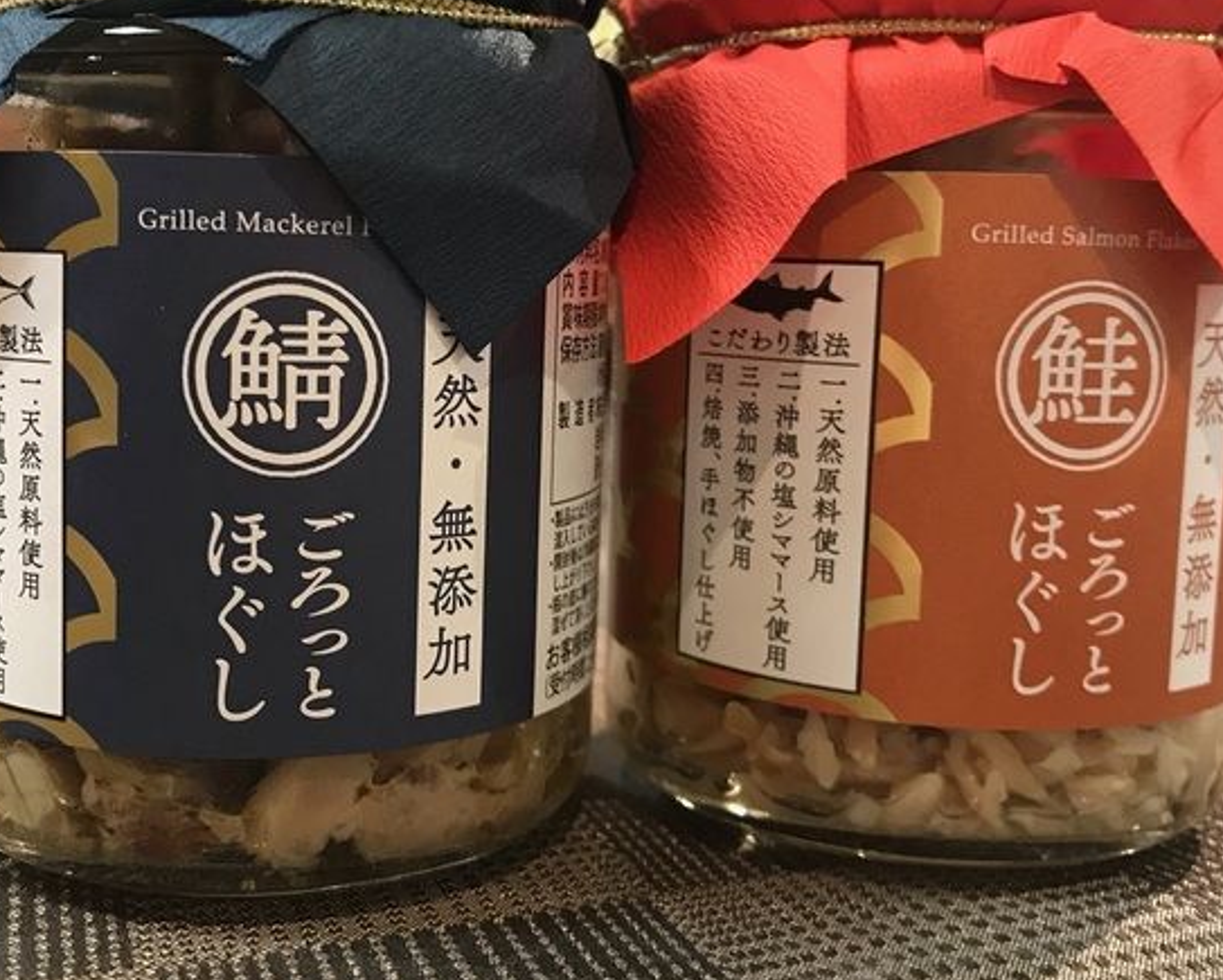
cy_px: 400
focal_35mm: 41
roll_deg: -1.3
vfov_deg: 36.4
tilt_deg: -3.7
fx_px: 1485
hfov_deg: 44.7
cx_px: 526
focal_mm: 3.99
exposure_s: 1/17
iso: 100
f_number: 1.8
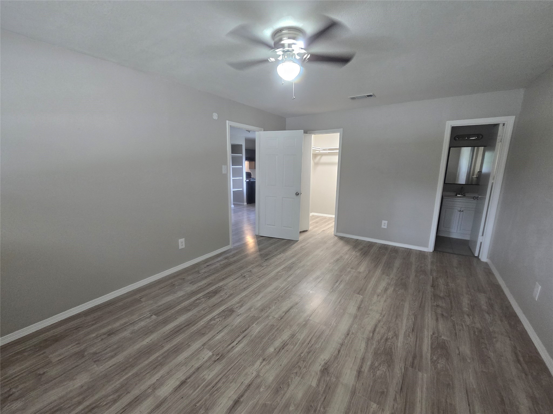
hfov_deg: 106.2
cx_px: 276
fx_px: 208
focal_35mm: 13
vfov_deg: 89.9
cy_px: 207
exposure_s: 1/60
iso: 400
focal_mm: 2.2
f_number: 2.2
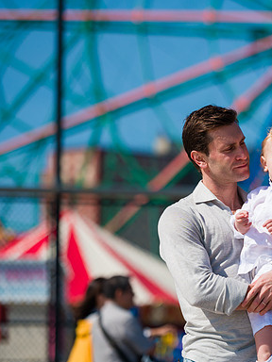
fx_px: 2053
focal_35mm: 196
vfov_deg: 10.1
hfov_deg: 7.5
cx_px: 265
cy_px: 181
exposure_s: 1/6400
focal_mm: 135
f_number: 3.2
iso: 200
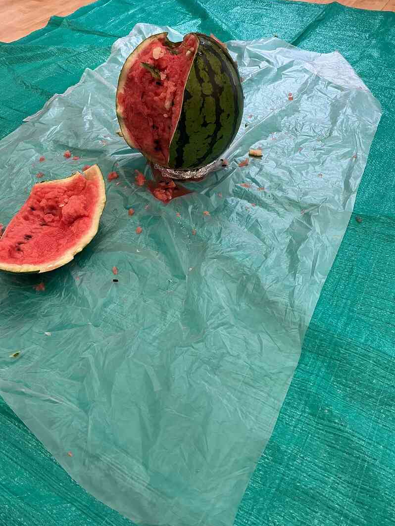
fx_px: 502
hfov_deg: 42.9
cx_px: 177
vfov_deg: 55.3
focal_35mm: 33
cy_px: 241
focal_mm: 3
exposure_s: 1/100
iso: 25
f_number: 1.8
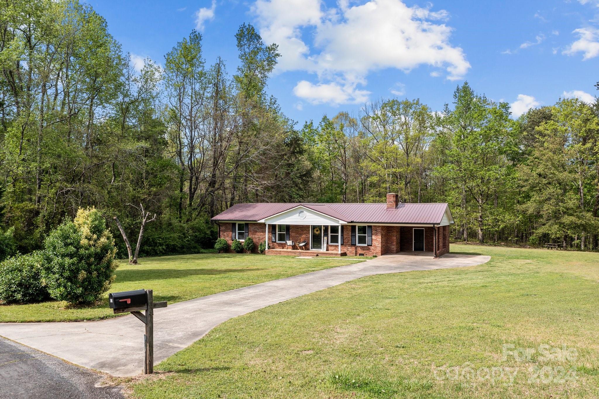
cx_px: 300
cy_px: 200
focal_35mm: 28
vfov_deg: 46.4
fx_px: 466
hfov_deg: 65.5
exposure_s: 1/240
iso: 100
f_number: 5
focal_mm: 10.26
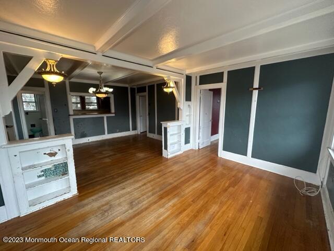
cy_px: 126
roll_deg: -0.5
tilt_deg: -10.2
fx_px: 135
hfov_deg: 102.1
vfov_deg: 85.7
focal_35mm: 14
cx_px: 167
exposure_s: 1/120
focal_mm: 2.22
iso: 200
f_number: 2.2
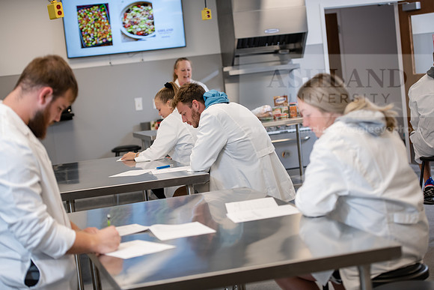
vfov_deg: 16.1
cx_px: 217
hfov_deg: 23.9
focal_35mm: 85
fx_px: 1025
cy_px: 145
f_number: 3.2
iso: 640
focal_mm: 85
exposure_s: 1/200
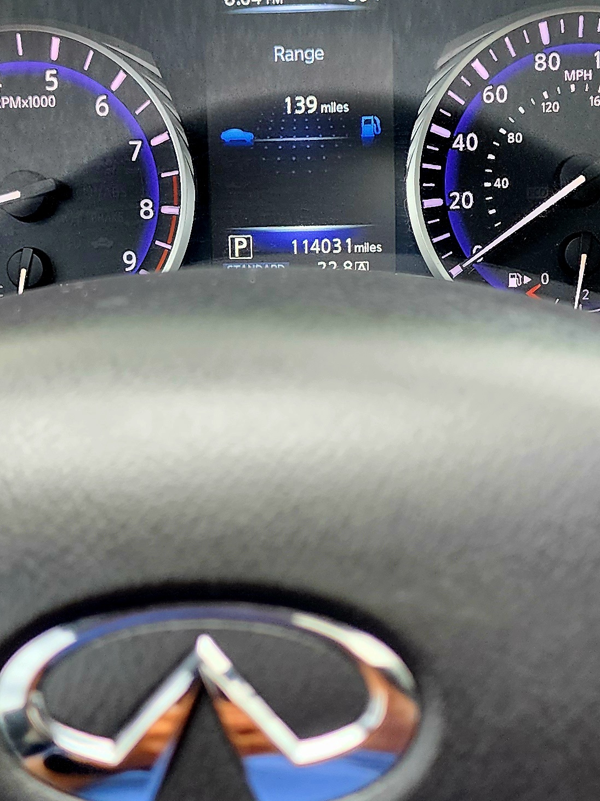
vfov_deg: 30.7
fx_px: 1456
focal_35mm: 63
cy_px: 437
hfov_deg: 23.3
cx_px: 278
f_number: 1.8
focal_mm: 6.4
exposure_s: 1/120
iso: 200
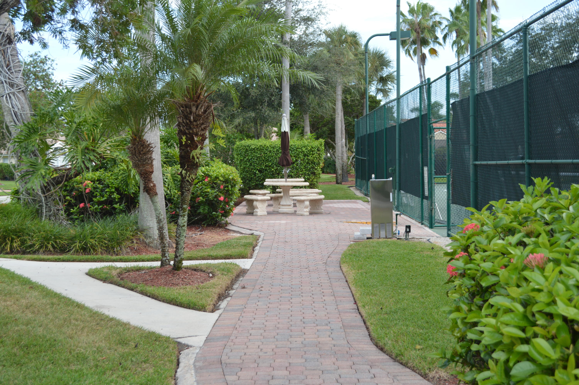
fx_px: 771
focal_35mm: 48
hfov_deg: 41.1
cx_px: 290
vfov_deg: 28.0
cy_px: 192
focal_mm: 32
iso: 140
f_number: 5.6
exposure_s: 1/125
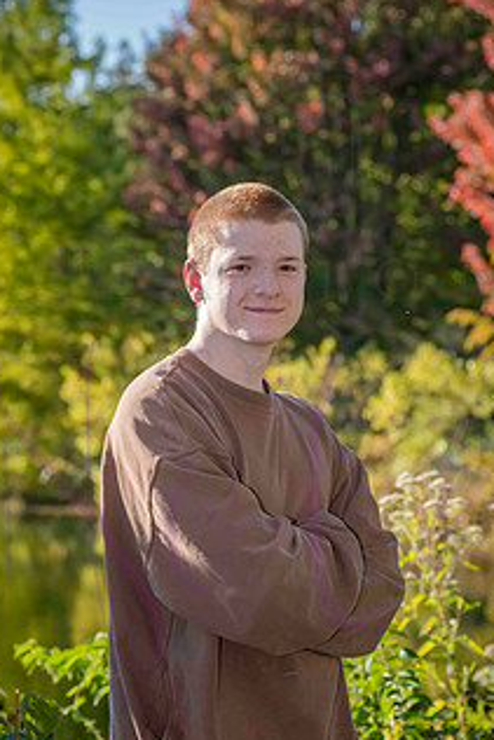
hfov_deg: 12.0
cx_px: 260
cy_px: 363
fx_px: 2344
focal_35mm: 114
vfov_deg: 17.9
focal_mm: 80
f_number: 5.6
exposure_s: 1/800
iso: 400
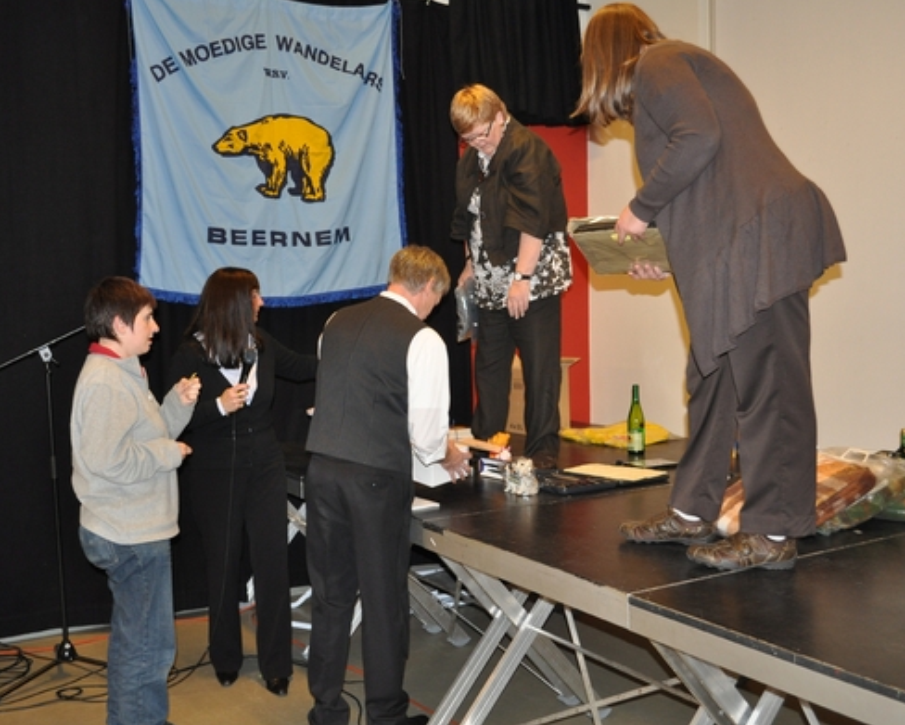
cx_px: 415
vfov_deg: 39.2
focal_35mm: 38
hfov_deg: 47.9
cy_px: 363
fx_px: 1018
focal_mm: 22
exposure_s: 1/60
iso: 800
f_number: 4
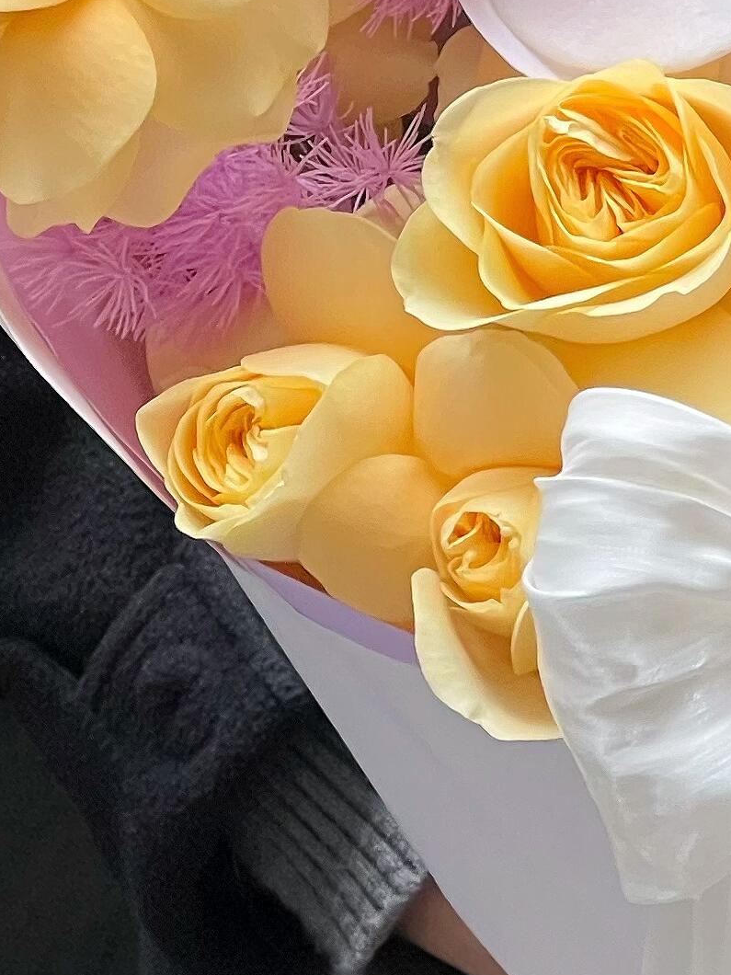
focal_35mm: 293
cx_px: 1021
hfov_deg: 5.0
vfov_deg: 6.8
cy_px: 312
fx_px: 8250
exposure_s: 1/99
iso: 100
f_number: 2.8
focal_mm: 9
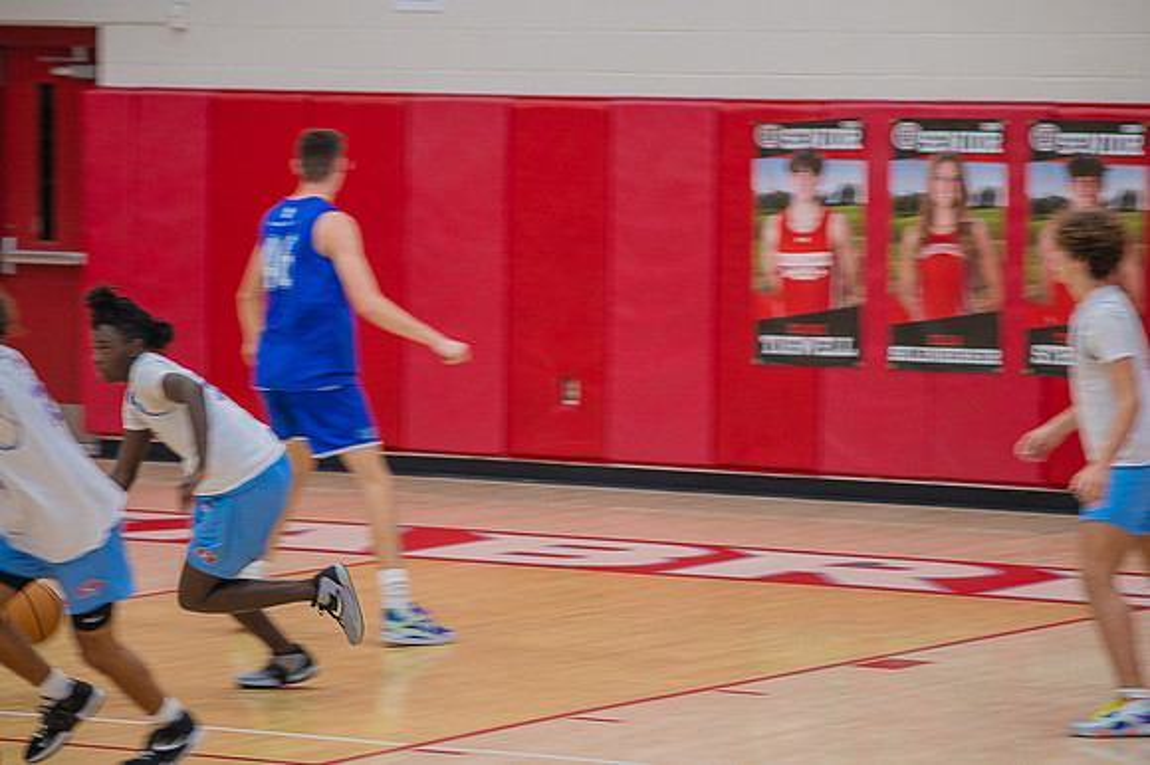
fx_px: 6001
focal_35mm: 188
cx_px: 575
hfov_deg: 10.9
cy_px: 382
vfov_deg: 7.3
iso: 1000
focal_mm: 175
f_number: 5.3
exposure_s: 1/250
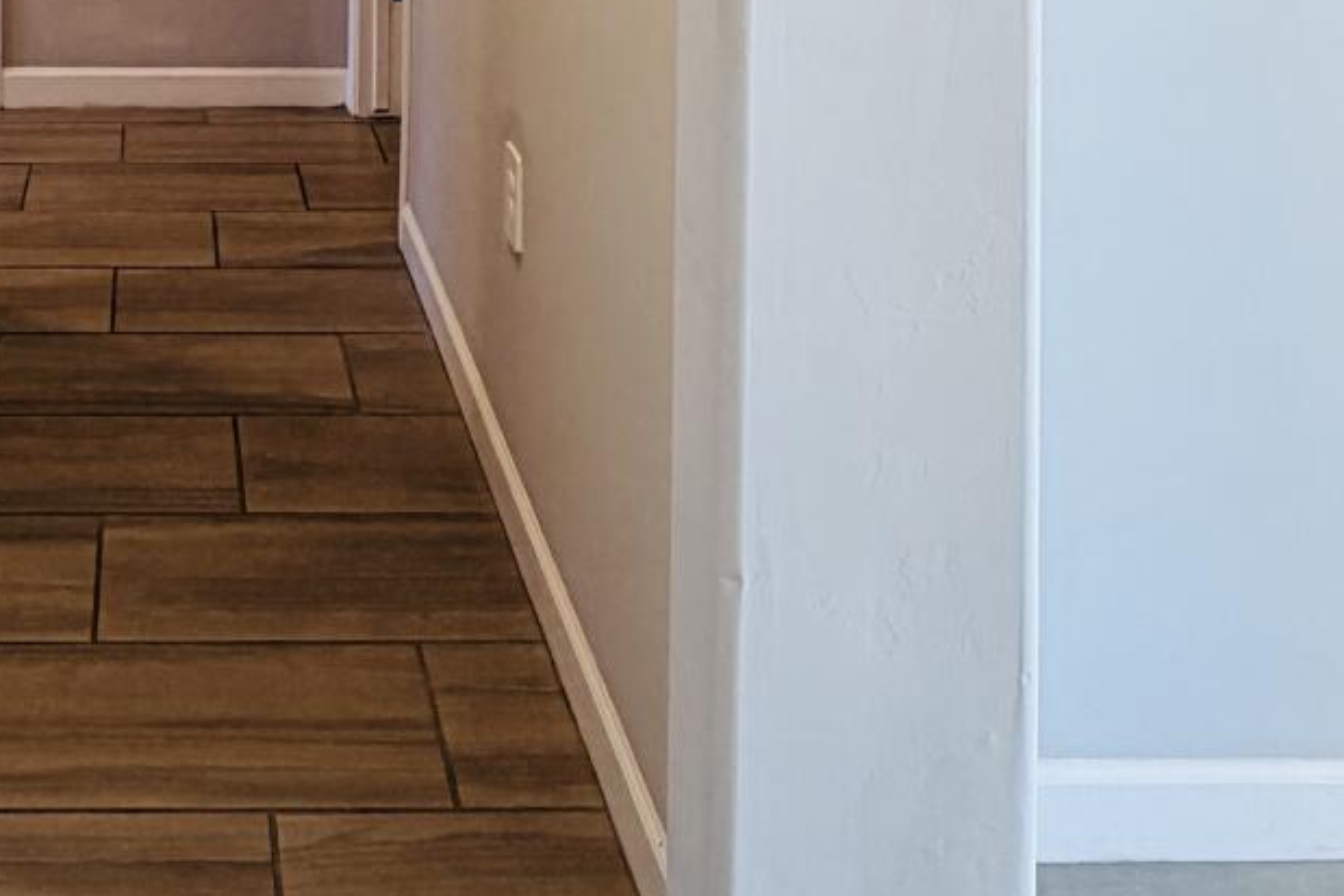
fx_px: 1755
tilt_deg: -1.9
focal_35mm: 47
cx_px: 157
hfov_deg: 39.2
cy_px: -362
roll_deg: -0.1
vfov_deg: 24.0
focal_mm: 2.22
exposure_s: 1/120
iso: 160
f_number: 2.2
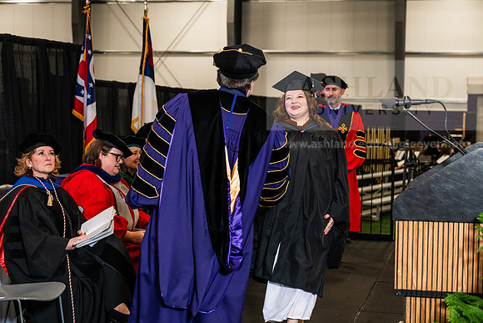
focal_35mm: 67
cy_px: 162
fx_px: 899
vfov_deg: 20.3
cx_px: 242
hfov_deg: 30.1
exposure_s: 1/200
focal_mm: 67
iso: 1250
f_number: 4.5
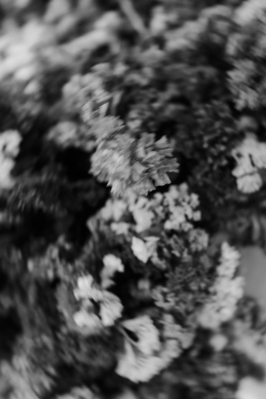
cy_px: 200
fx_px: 266
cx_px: 133
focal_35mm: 24
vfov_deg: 73.7
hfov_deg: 53.1
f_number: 3.2
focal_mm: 16
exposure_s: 1/60
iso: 200
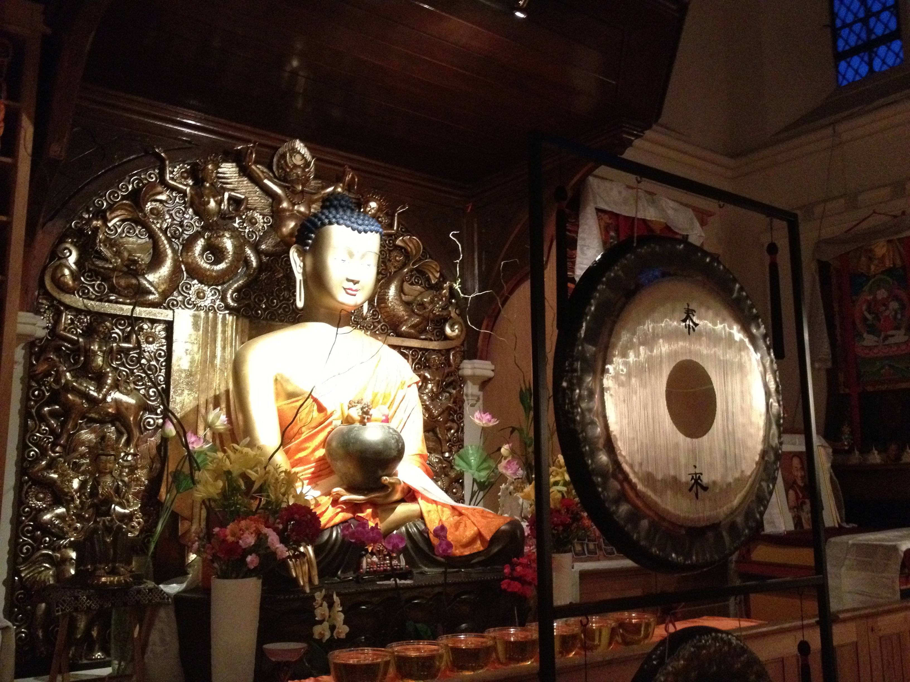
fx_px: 920
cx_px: 455
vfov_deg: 40.7
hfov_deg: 52.6
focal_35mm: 35
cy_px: 341
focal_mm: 4.28
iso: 800
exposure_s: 1/15
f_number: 2.4
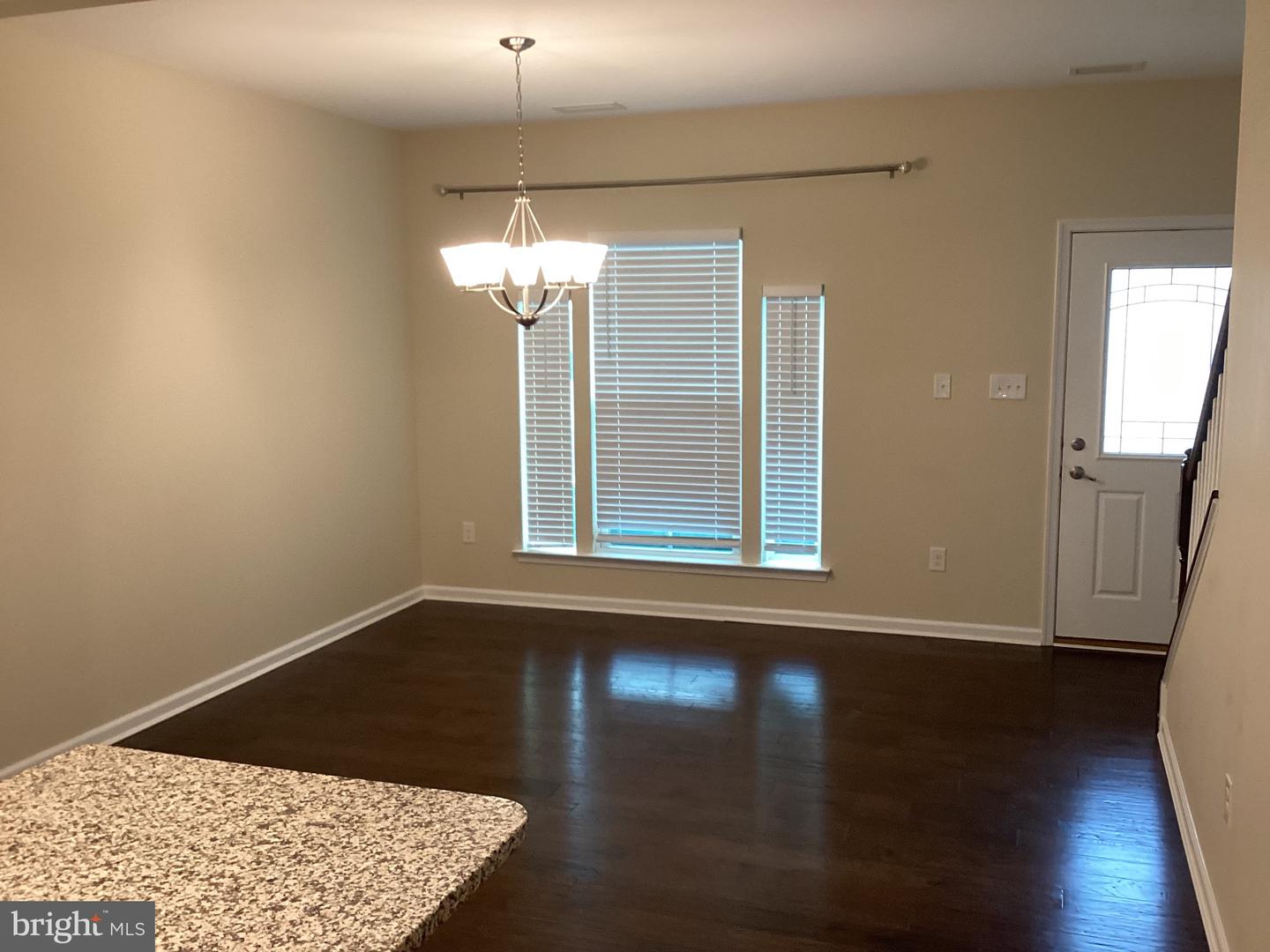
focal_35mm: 31
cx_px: 635
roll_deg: +0.4
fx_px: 1137
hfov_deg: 58.4
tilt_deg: -7.9
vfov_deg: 45.4
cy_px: 476
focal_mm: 3.3
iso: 160
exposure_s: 1/60
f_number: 2.4
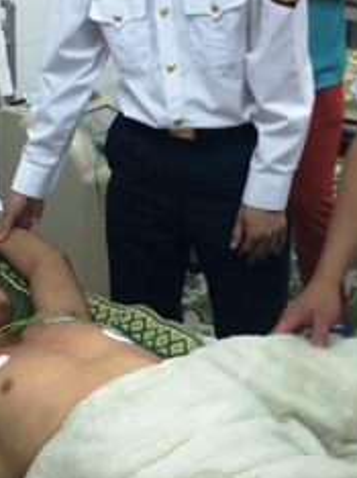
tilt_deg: -25.5
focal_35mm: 62
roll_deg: -2.8
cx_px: 115
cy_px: 182
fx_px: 854
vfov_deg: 31.1
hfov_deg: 23.5
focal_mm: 4.15
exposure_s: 1/33
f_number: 2.2
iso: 160
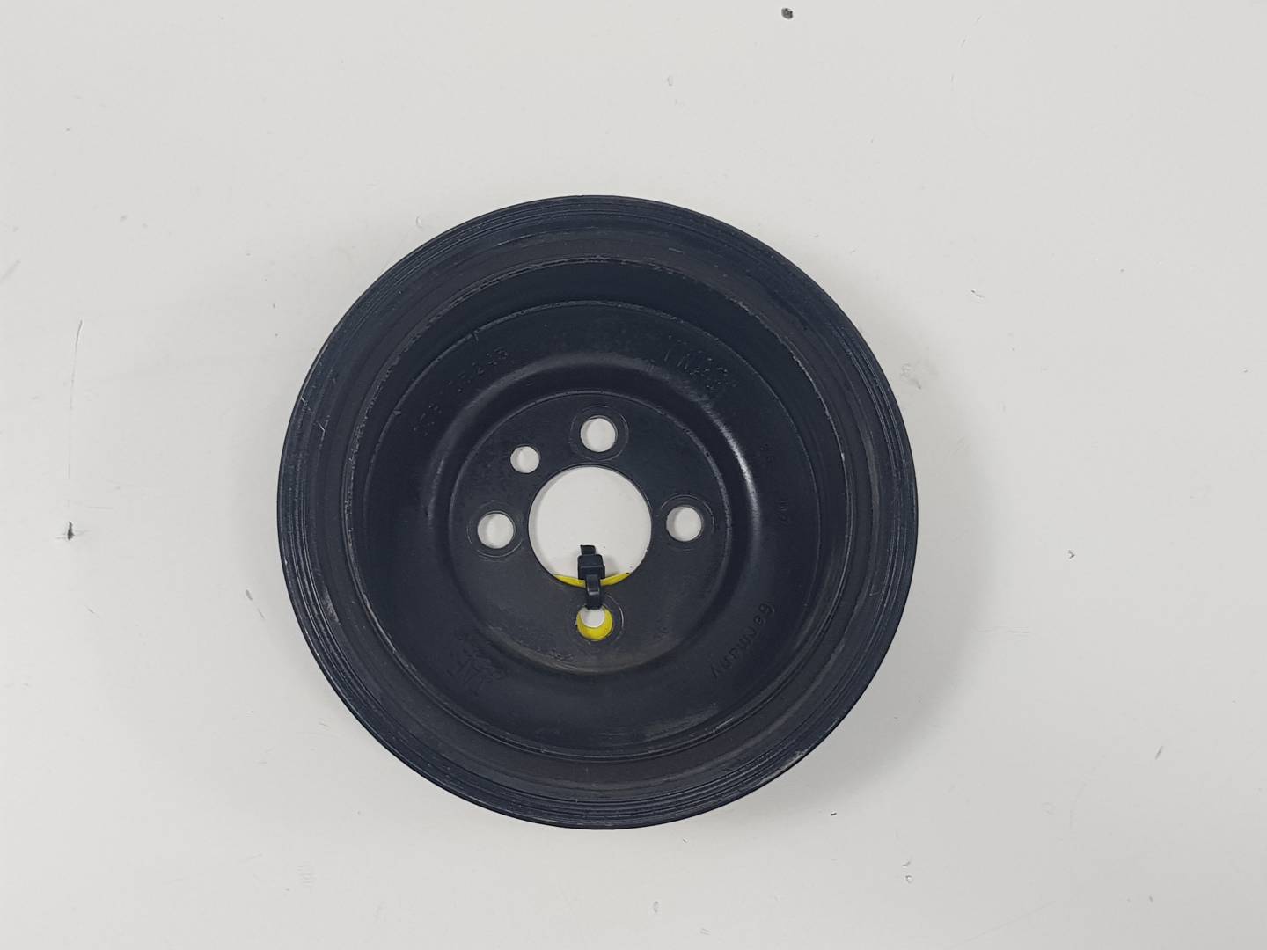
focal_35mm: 26
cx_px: 634
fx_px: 952
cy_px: 475
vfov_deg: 53.1
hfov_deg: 67.3
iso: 40
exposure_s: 1/332
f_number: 1.7
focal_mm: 4.2
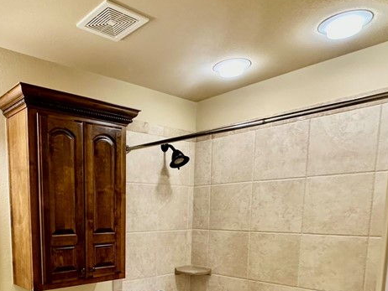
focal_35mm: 31
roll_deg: -0.5
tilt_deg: -8.3
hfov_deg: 55.9
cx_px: 103
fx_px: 348
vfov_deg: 41.7
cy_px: 263
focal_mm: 2.22
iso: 250
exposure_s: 1/60
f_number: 2.2
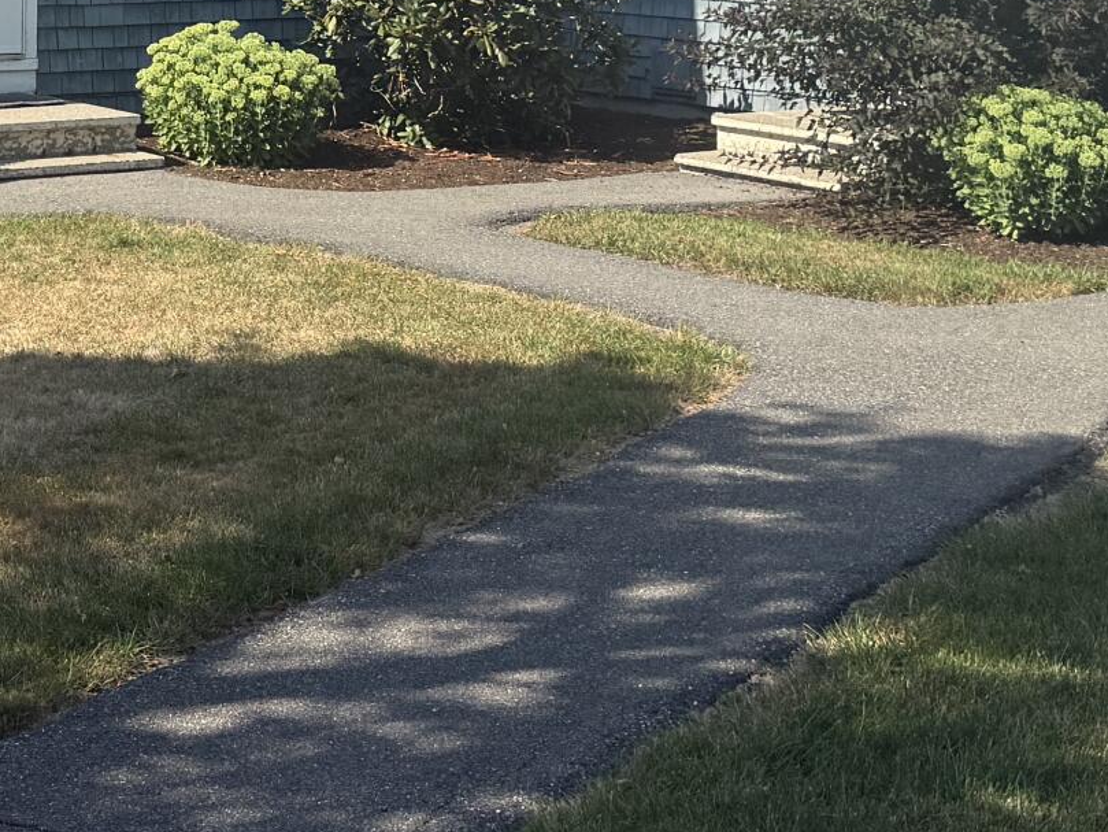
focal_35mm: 89
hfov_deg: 21.7
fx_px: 2849
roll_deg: +0.0
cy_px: -255
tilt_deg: +2.4
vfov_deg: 15.8
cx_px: 234
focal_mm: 6.76
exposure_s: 1/3145
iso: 80
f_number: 1.78
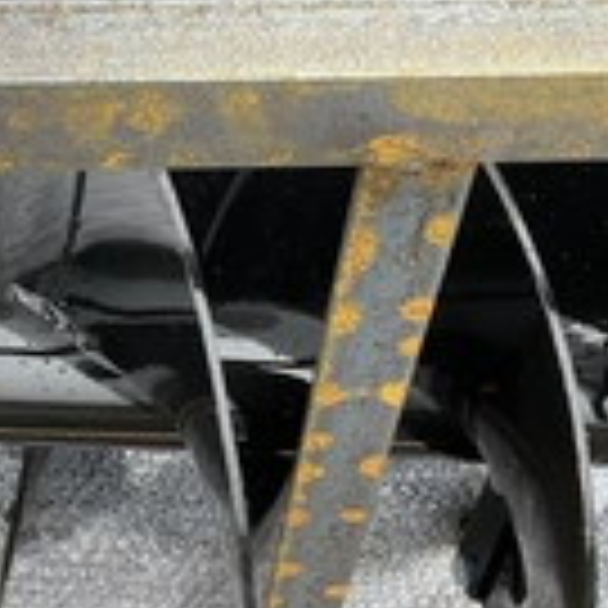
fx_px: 1510
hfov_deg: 22.6
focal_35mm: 76
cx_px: 158
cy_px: 311
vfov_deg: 22.8
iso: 16
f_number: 1.8
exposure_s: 1/122
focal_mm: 3
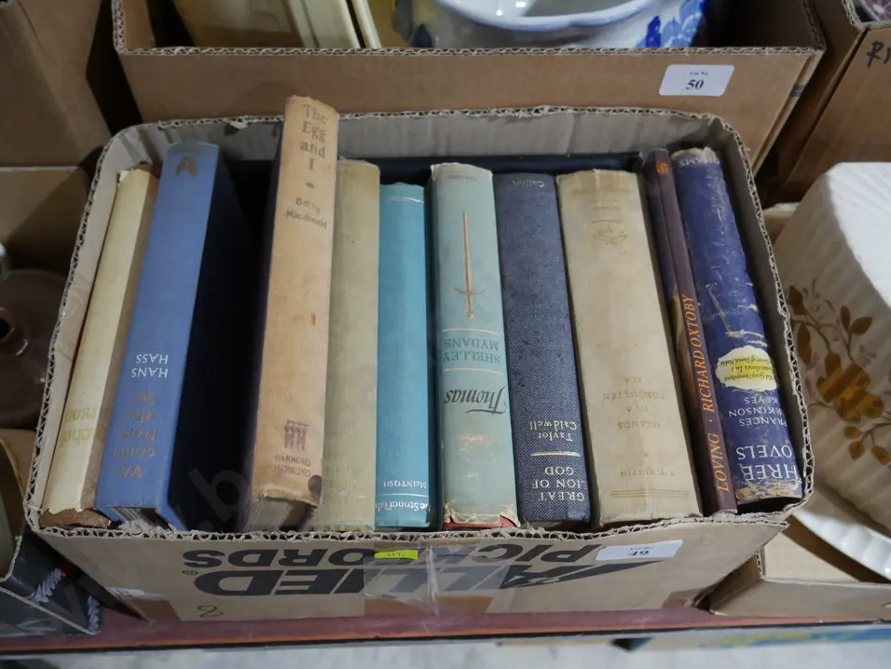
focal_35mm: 30
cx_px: 415
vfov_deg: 46.8
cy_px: 352
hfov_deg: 59.9
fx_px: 773
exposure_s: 1/60
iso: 800
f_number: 3.5
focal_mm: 14
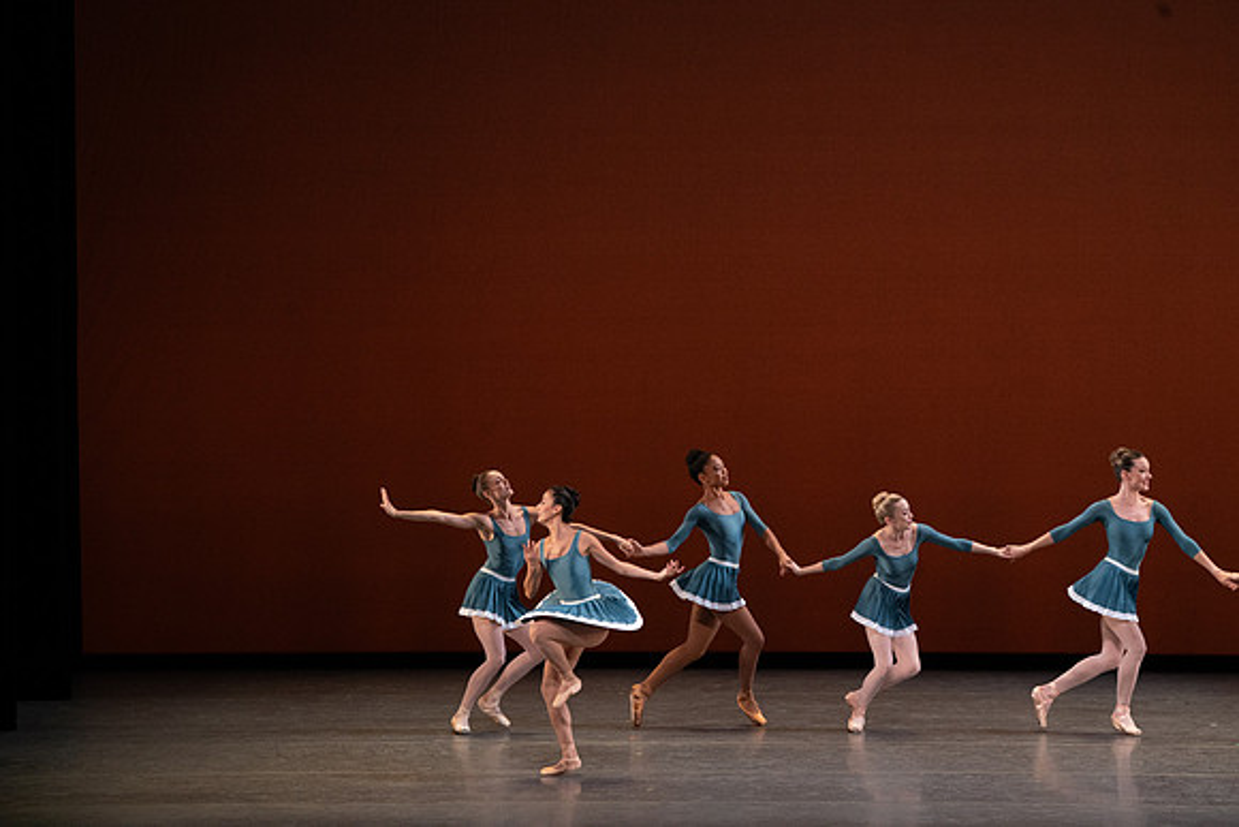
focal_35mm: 196
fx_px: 6747
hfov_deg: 10.5
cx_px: 620
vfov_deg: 7.0
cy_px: 414
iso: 5000
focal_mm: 196
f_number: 9
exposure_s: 1/400
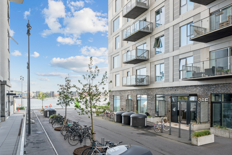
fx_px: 180
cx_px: 116
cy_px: 78
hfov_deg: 65.5
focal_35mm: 28
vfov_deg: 46.4
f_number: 10
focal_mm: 28
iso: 400
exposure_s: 1/100
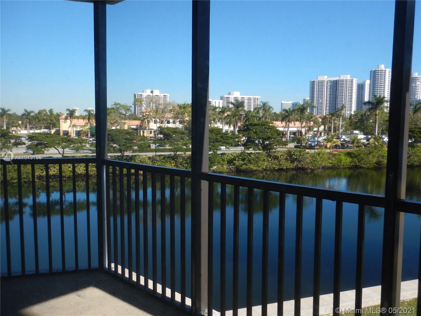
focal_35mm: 31
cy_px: 158
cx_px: 210
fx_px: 377
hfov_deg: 58.4
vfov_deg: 45.4
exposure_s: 1/400
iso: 125
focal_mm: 5.6
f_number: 4.2
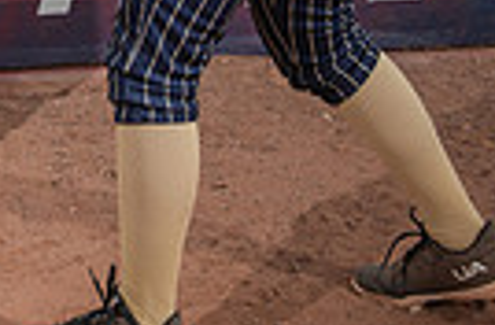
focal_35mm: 181
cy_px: -296
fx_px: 2477
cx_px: -194
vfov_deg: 7.3
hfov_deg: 11.1
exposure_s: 1/320
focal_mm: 40
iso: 100
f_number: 7.1
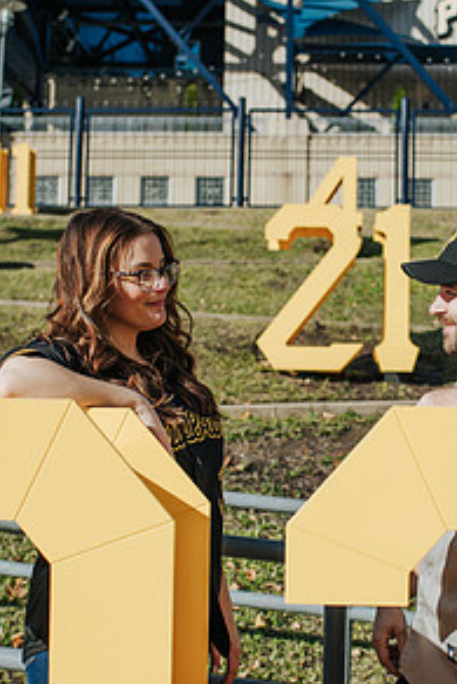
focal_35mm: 71
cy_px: 344
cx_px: 305
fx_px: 1350
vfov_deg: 28.4
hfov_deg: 19.2
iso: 100
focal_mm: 35
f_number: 3.5
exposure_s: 1/1600
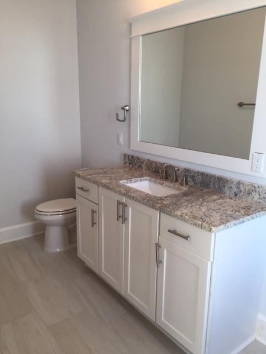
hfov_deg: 48.2
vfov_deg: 61.7
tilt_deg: -14.1
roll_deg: -0.8
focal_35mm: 29
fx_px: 297
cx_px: 133
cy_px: 177
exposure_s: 1/60
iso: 32
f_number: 2.2
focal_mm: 4.15
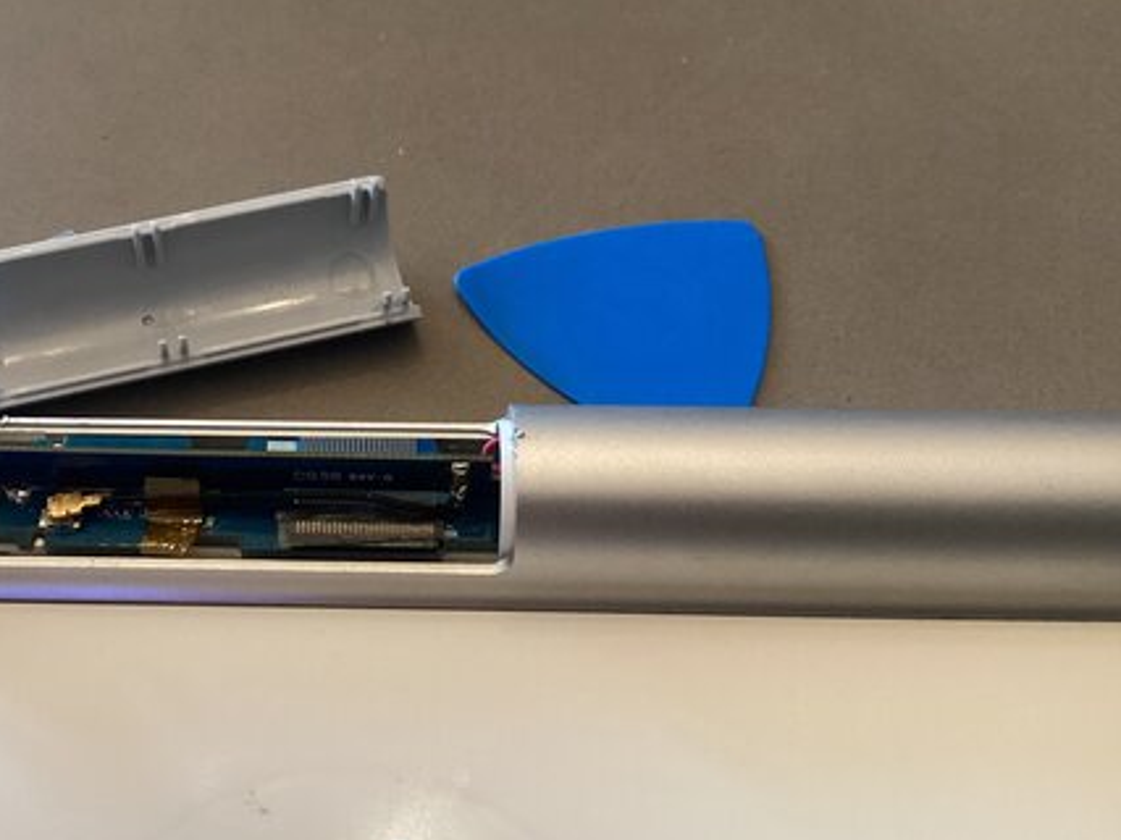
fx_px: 1392
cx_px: 347
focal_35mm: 43
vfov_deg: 33.6
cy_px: 404
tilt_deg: -50.8
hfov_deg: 43.1
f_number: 2.4
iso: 320
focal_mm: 3.3
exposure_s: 1/30
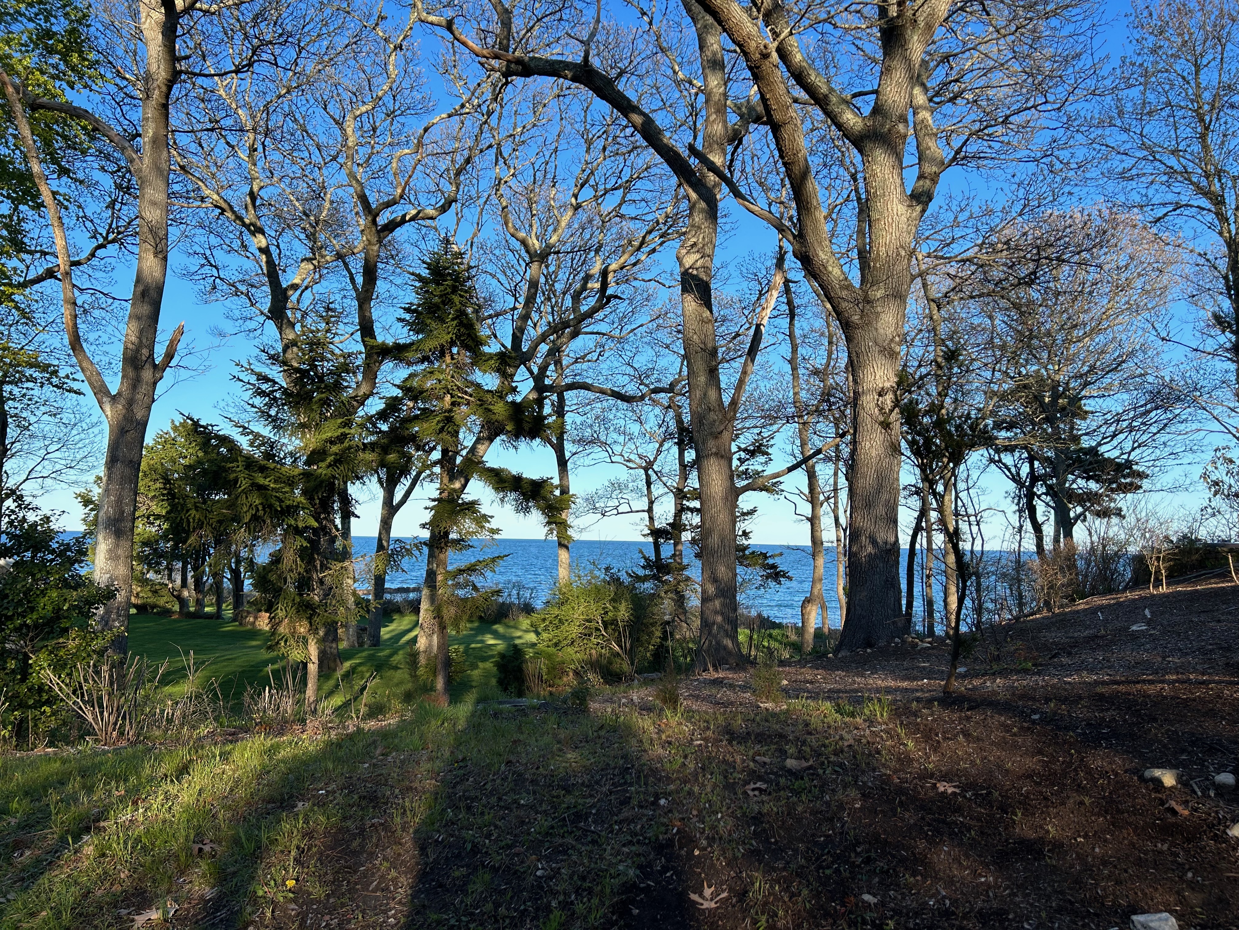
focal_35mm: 26
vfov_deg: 53.1
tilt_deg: +3.7
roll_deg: -0.7
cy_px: 465
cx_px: 620
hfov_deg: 67.3
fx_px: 931
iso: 50
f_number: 1.5
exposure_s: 1/1901
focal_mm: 5.7
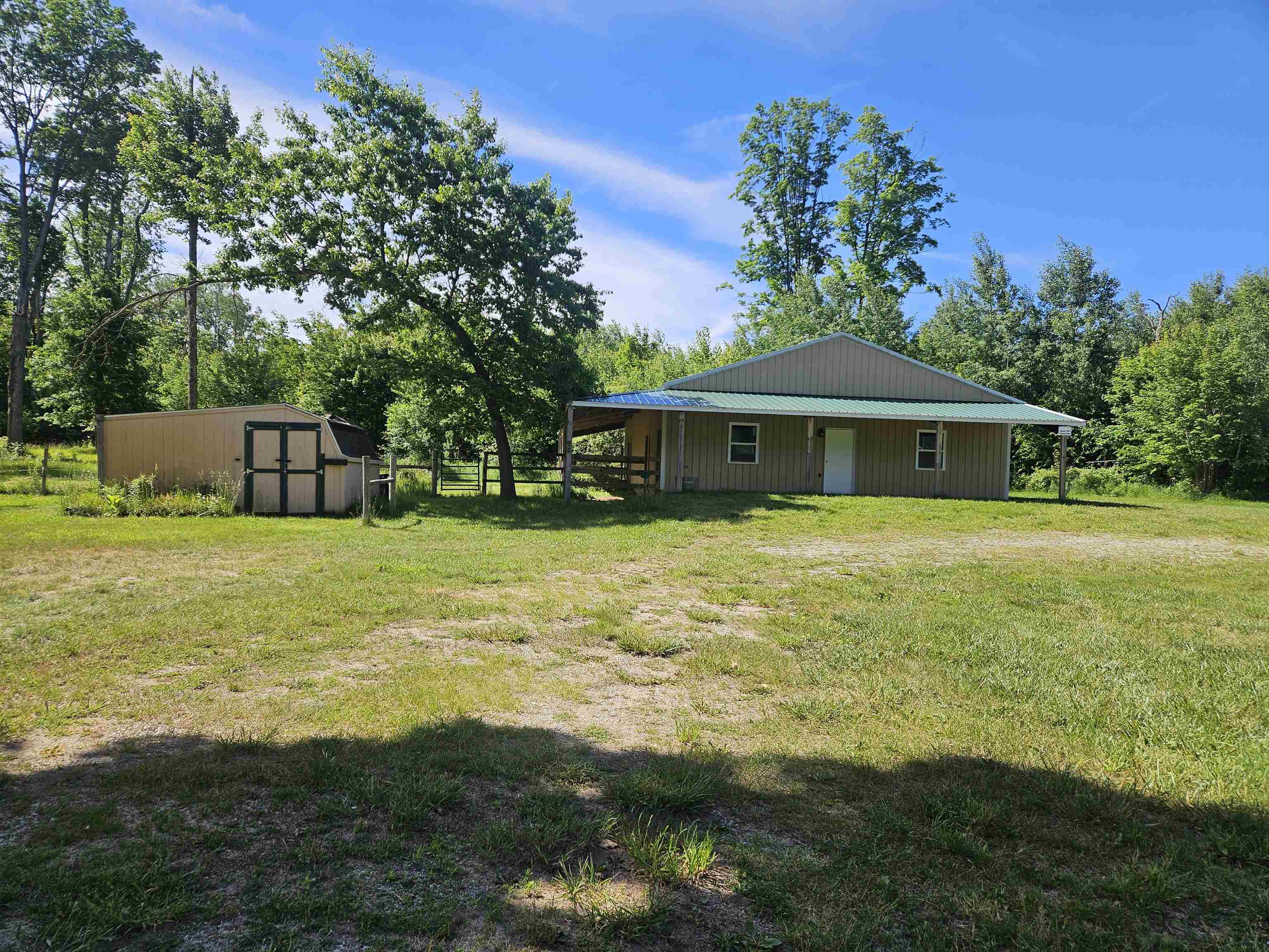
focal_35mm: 23
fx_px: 843
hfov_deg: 73.9
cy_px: 476
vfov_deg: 58.9
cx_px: 634
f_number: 1.8
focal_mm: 5.4
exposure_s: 1/1361
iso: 25
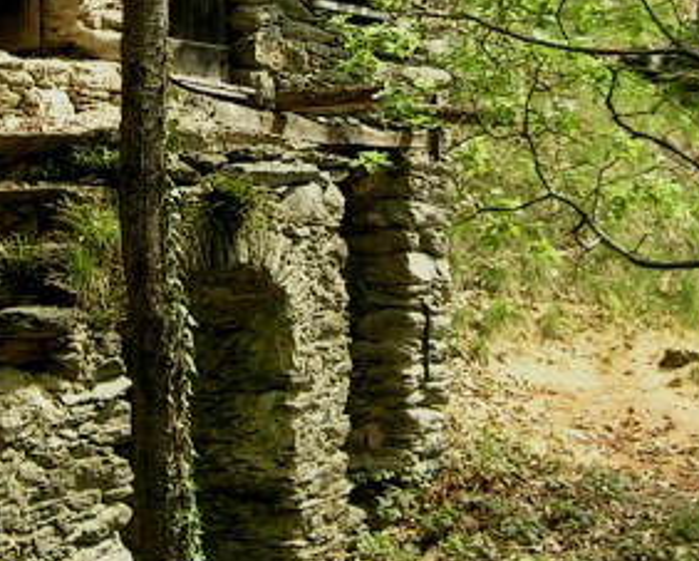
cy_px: 104
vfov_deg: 16.6
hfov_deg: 20.7
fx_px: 1905
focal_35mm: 92
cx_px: 206
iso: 50
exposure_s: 1/312
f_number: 2.8
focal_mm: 5.4
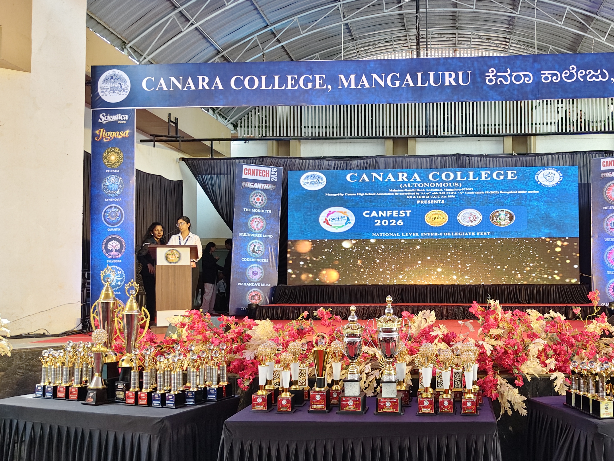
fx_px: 603
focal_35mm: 34
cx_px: 403
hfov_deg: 53.0
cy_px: 262
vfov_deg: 41.7
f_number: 1.88
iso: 54
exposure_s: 1/100
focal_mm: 5.56
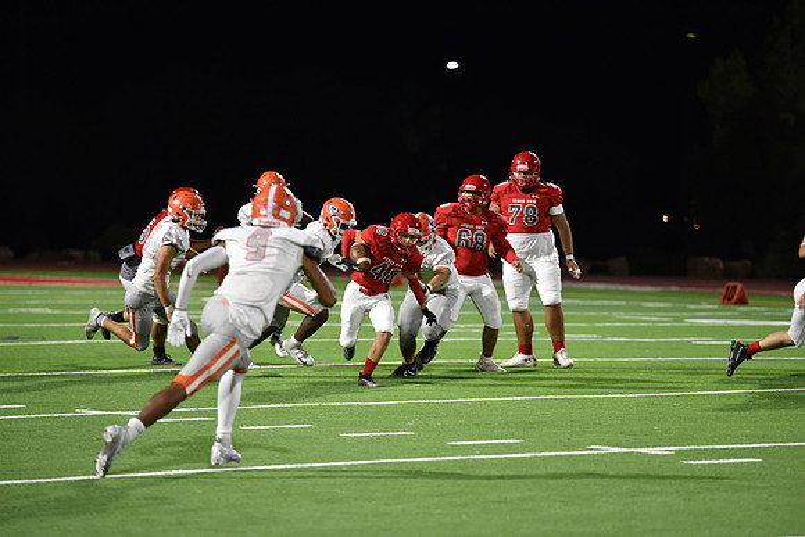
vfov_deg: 6.9
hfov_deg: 10.3
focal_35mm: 200
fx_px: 4473
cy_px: 268
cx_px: 402
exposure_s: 1/500
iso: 4000
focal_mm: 200
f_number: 2.8
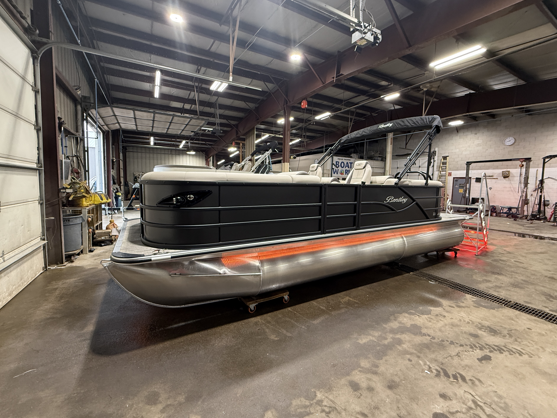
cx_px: 279
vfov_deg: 81.7
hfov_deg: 98.2
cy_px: 202
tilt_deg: -3.1
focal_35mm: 15
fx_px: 241
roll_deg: -2.9
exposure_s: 1/60
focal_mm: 2.22
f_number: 2.2
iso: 250
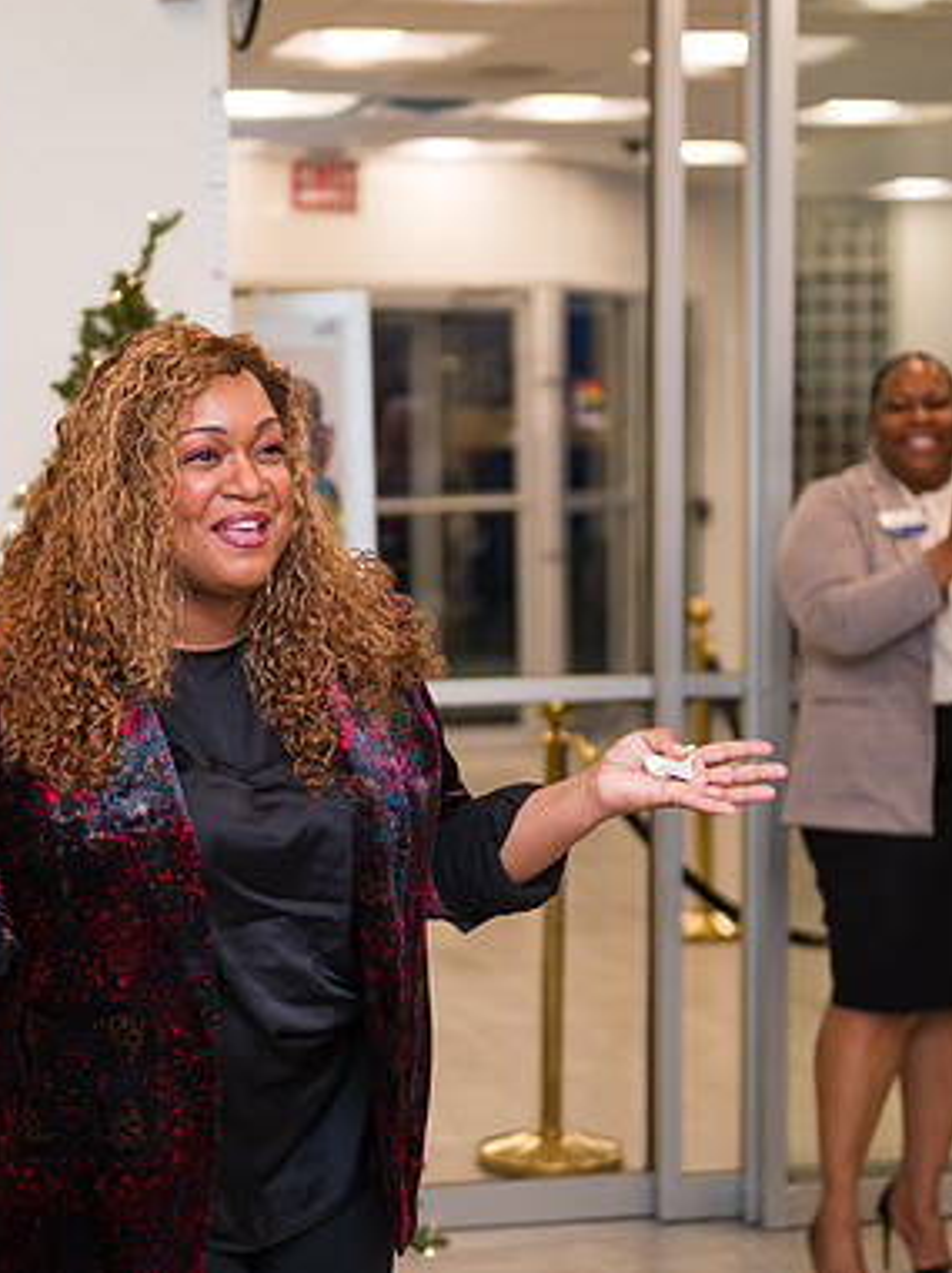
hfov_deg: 17.9
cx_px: 394
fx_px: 3012
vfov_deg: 23.9
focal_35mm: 82
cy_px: 631
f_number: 3.2
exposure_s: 1/200
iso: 400
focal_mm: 56
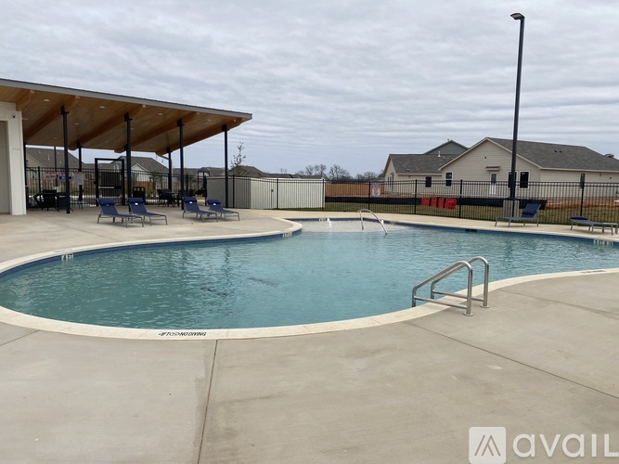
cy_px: 232
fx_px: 465
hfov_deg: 67.3
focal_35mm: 26
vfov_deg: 53.0
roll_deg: -0.7
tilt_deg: -6.3
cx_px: 310
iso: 32
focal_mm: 4.25
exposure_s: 1/3846
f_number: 1.8
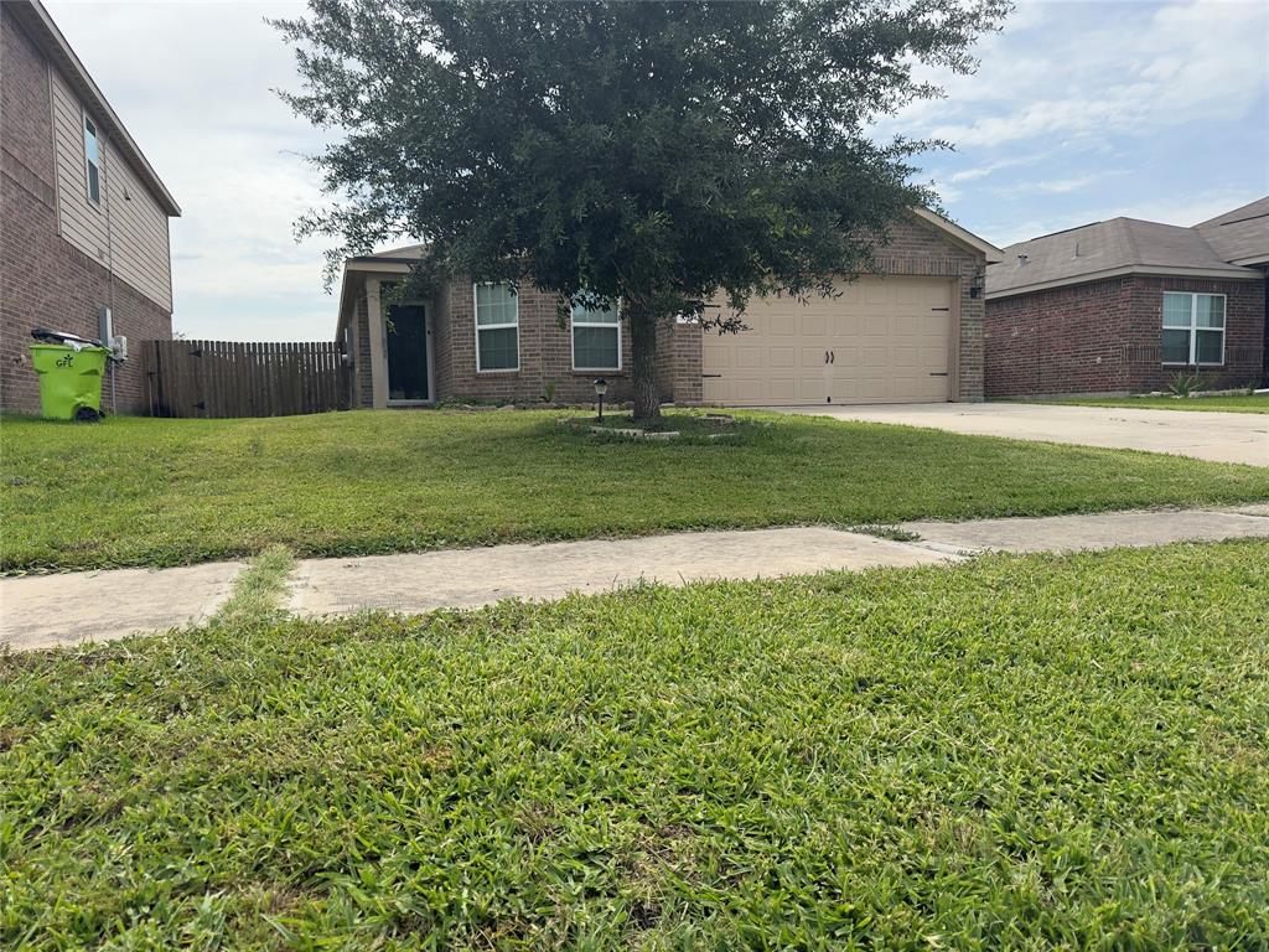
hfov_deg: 71.6
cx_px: 634
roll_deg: +0.7
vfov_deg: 56.8
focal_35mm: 24
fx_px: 880
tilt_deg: -4.1
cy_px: 476
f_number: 1.78
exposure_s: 1/3597
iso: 80
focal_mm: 6.76
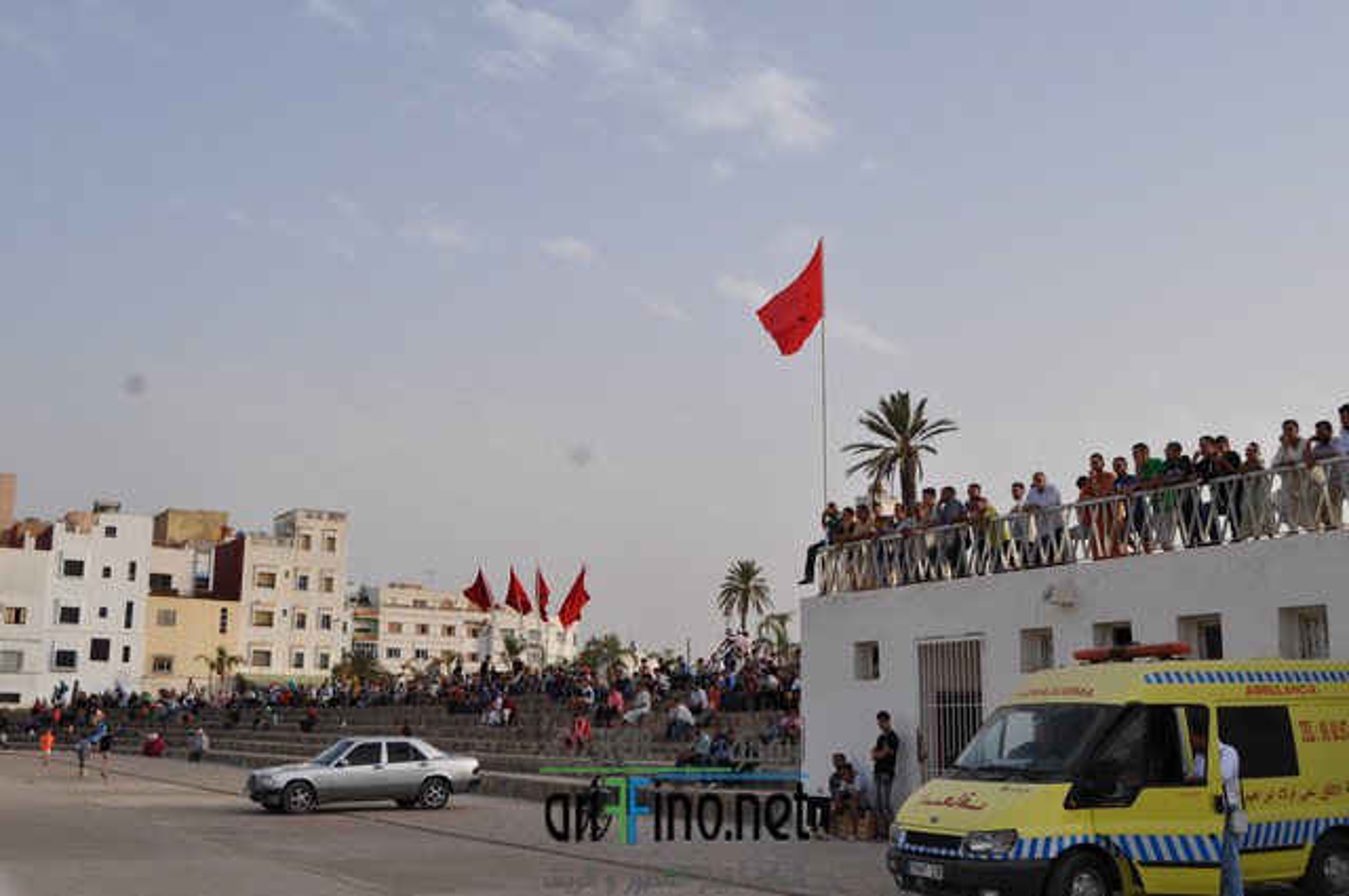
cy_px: 448
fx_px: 1460
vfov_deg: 34.1
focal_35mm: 39
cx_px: 674
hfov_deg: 49.6
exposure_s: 1/320
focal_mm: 26
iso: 200
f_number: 9
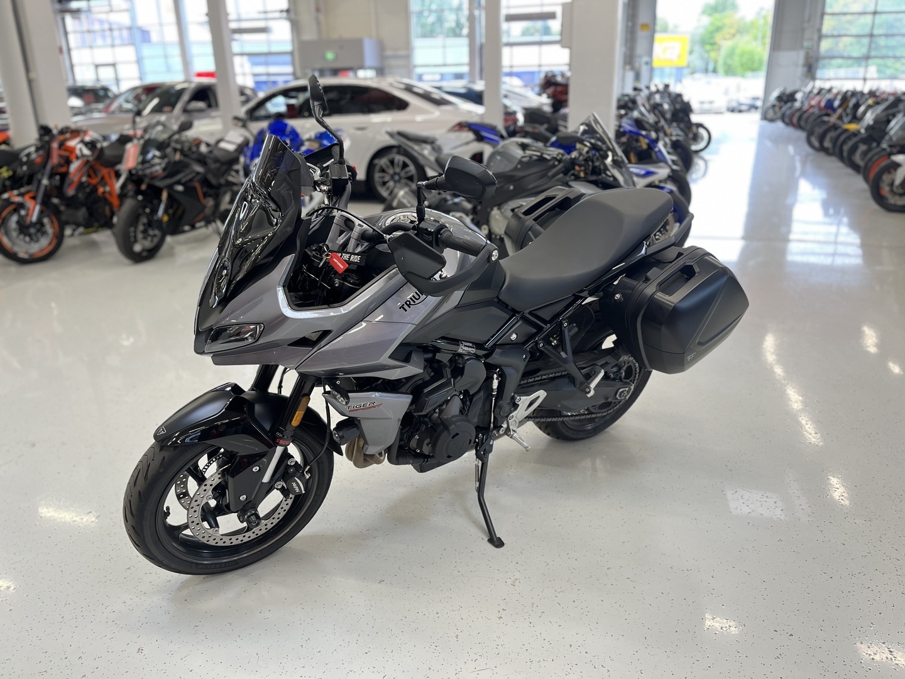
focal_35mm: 26
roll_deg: +0.8
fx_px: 680
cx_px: 452
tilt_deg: -20.5
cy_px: 340
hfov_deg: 67.3
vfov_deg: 53.1
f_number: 1.6
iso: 125
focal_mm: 5.1
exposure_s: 1/50
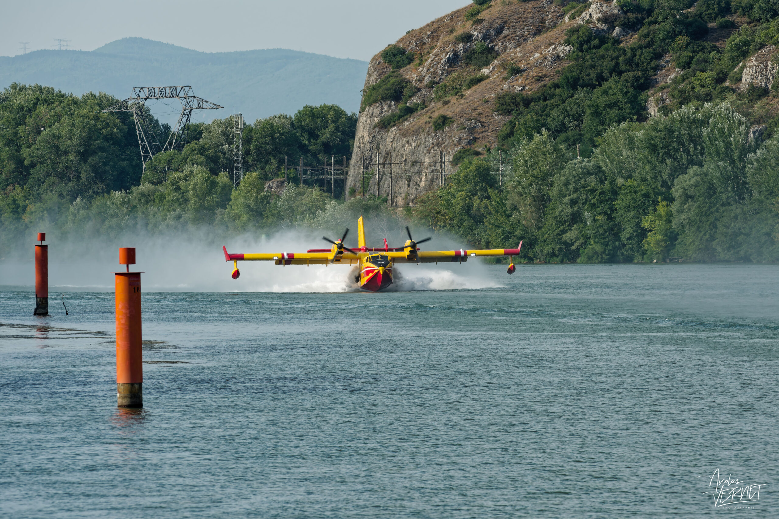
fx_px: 9411
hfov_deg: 4.7
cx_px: 390
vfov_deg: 3.2
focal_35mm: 435
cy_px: 260
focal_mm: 290
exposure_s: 1/800
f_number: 9
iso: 200
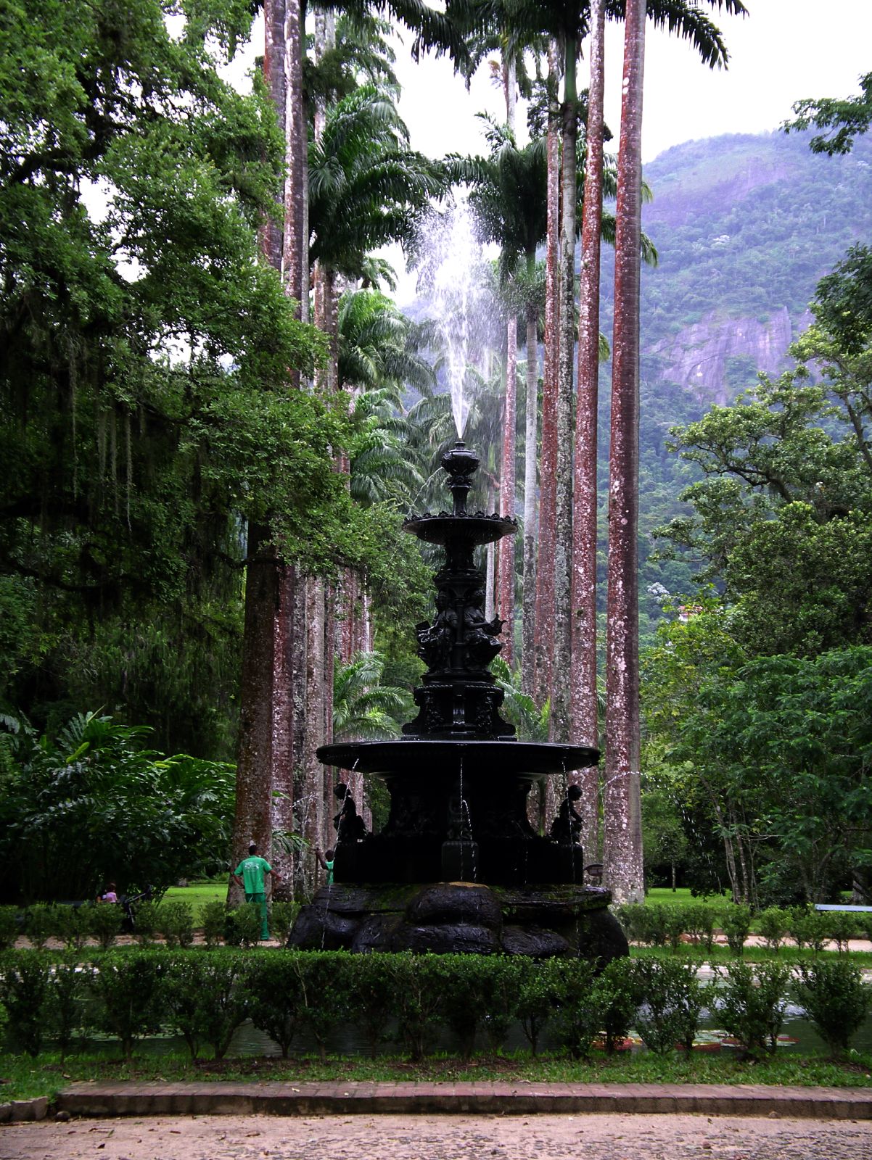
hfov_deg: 23.7
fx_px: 2080
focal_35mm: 62
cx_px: 436
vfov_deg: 31.2
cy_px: 580
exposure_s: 1/100
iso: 80
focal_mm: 12.8
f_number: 3.3
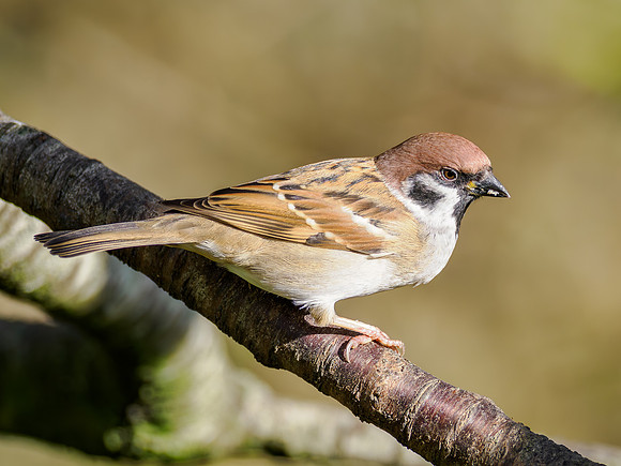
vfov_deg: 1.5
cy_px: 280
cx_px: 401
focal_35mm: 1009
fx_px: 18094
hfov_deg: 2.0
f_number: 4
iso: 400
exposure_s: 1/1000
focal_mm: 300
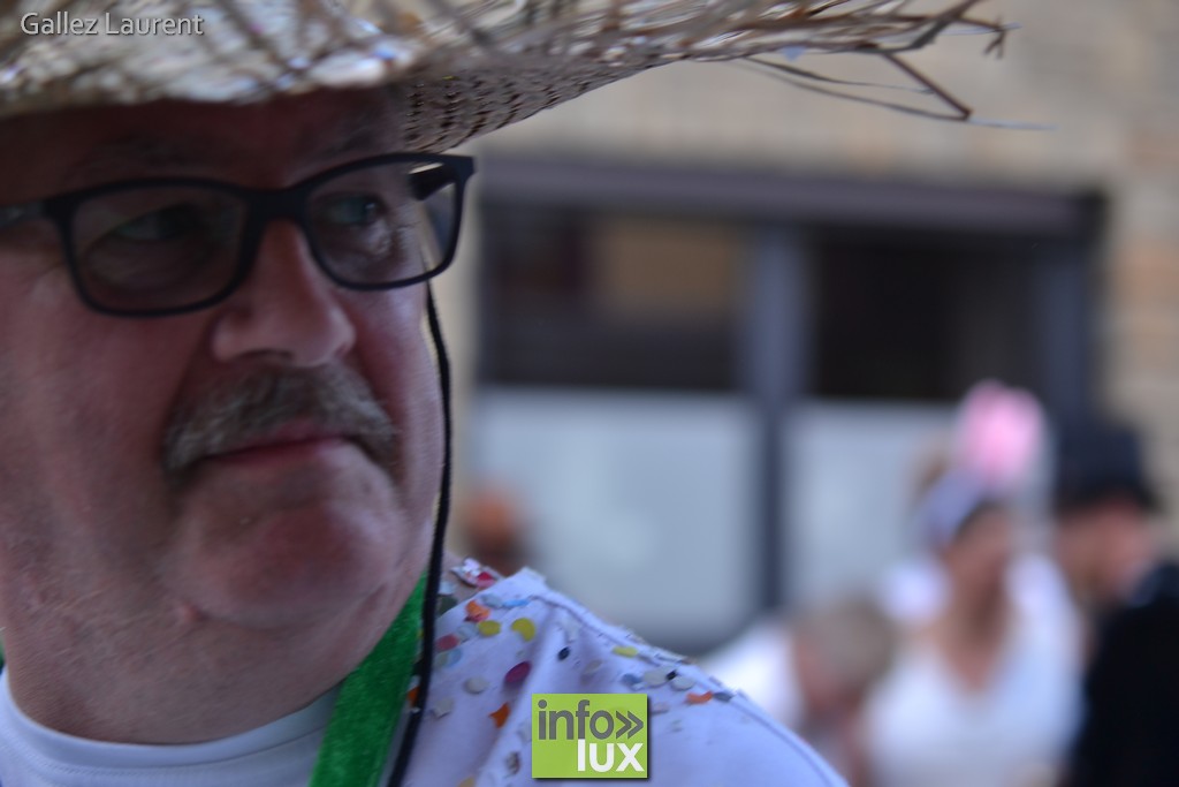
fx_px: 2456
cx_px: 590
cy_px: 394
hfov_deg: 27.0
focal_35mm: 75
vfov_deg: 18.2
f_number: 2.8
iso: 100
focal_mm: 50
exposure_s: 1/200
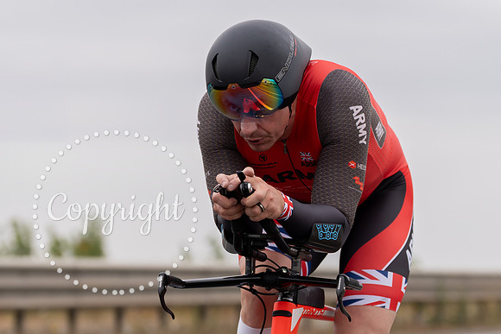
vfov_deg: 6.2
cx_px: 312
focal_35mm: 222
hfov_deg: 9.2
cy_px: 306
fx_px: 3095
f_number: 3.2
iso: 100
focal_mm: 103
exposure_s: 1/800
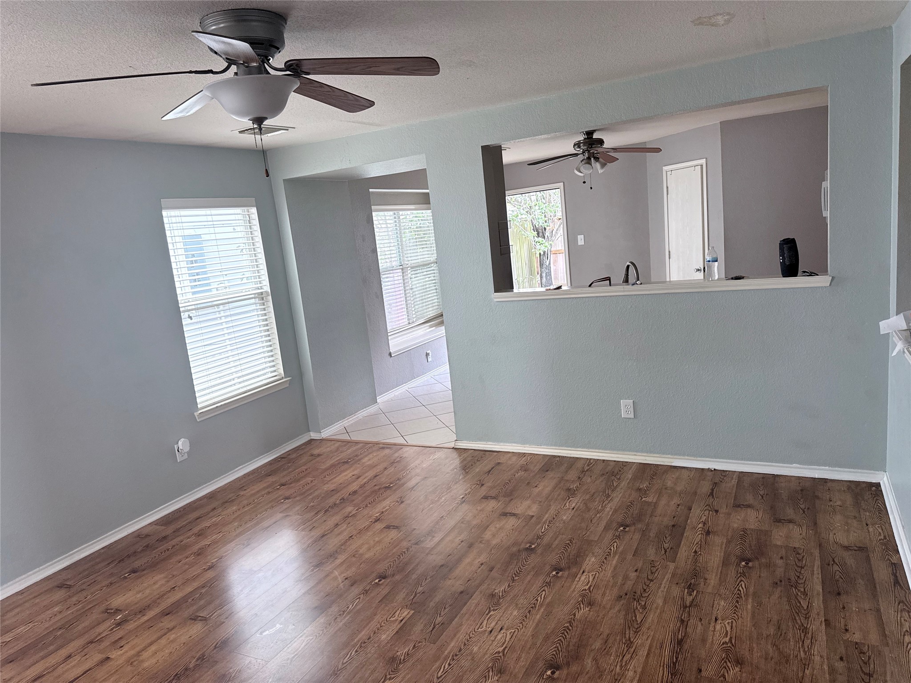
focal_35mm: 24
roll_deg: +6.0
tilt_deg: -10.4
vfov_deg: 56.8
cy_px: 342
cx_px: 456
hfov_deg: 71.6
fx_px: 632
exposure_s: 1/64
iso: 200
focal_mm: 6.76
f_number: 1.78
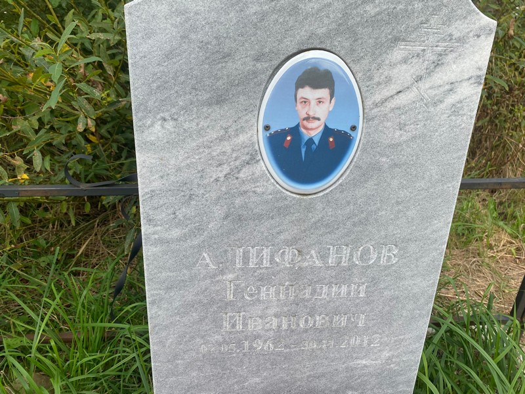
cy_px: 197
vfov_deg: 53.1
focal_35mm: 26
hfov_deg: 67.3
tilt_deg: -26.7
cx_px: 262
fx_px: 394
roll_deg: -3.6
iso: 32
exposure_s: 1/912
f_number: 1.8
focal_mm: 4.25
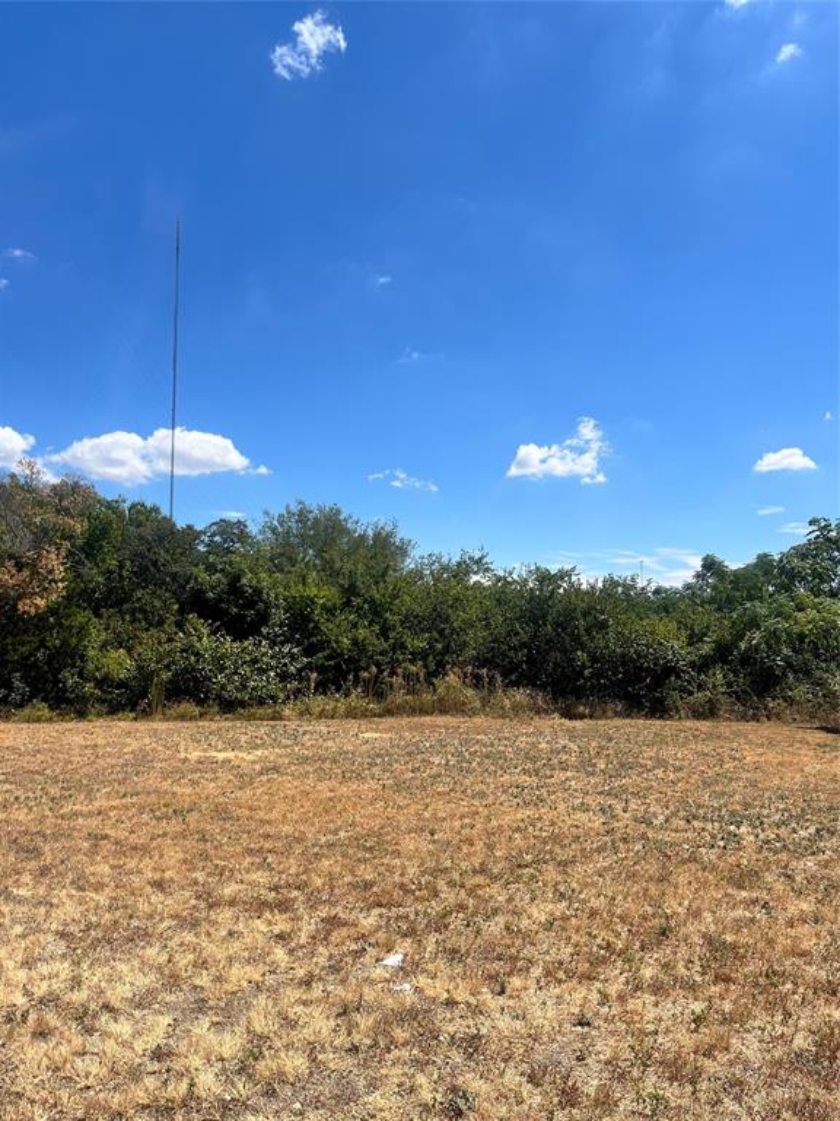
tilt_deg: +3.4
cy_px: 560
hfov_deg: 53.1
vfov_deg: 67.3
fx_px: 841
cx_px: 420
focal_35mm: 26
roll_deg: +0.3
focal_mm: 5.1
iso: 50
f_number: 1.6
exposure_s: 1/4149
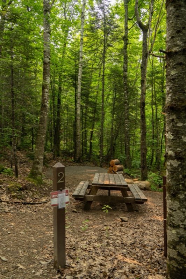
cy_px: 140
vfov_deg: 66.5
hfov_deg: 47.1
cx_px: 93
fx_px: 213
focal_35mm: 28
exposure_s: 1/320
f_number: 5.6
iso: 800
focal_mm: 27.5
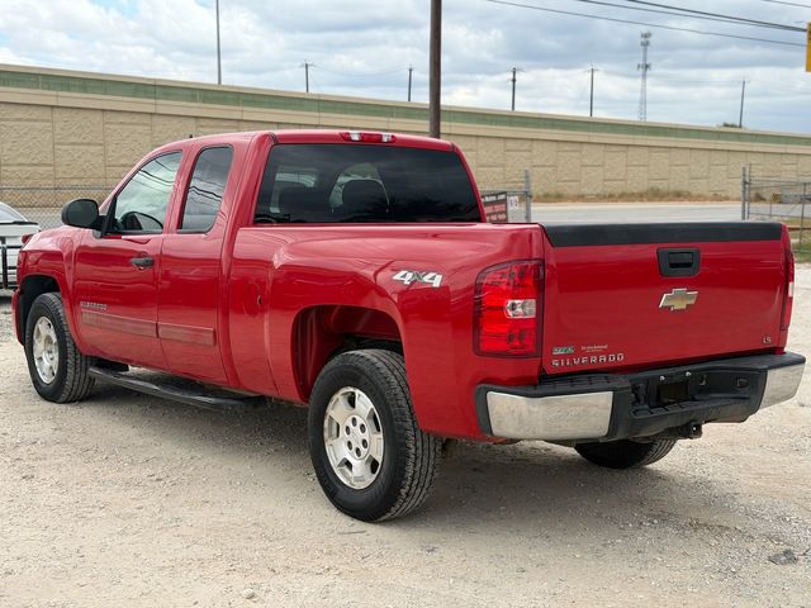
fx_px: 1125
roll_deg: -1.2
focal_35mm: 48
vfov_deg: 30.3
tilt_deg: -8.5
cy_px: 304
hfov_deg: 39.7
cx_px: 406
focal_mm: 6.76
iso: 80
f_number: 1.78
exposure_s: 1/2577
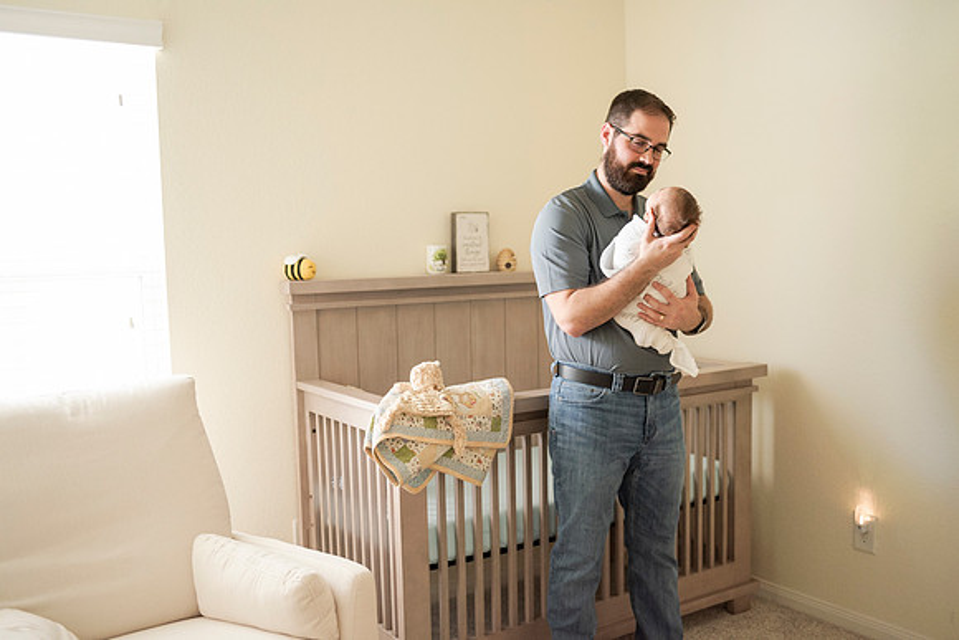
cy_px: 320
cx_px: 480
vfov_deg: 37.9
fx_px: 933
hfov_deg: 54.4
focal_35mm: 35
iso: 800
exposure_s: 1/125
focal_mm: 35
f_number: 1.8
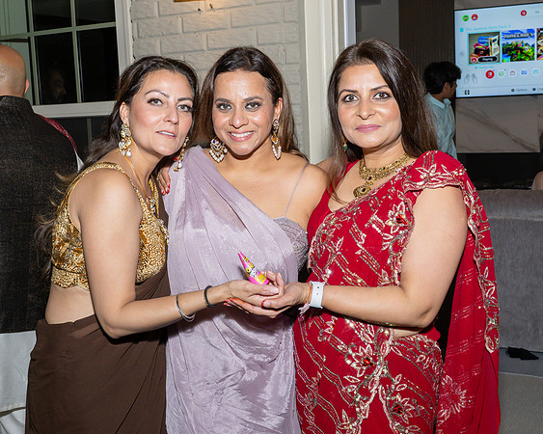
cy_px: 195
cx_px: 254
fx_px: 777
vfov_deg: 31.2
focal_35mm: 48
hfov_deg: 38.5
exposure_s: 1/250
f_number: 7.1
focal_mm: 26
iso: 800
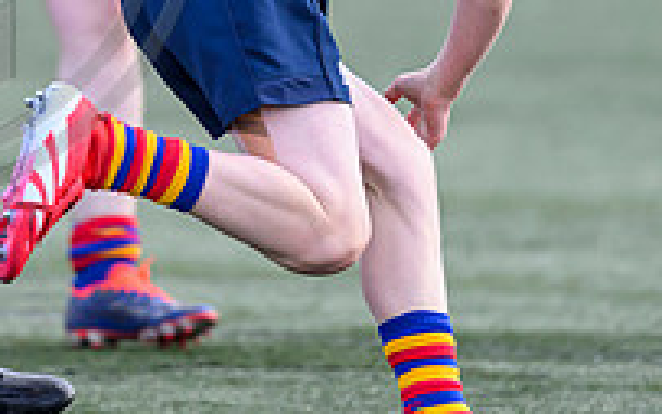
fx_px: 24146
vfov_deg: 1.0
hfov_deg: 1.6
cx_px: 2
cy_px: -180
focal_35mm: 1338
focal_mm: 400
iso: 500
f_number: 2.8
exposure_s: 1/1600
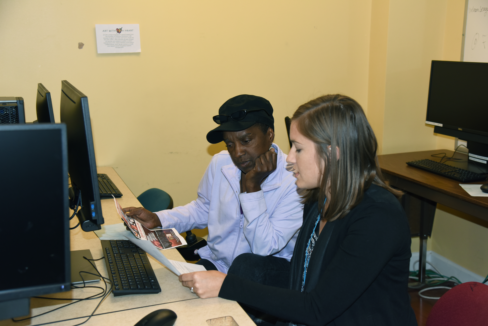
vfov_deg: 28.1
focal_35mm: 48
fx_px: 651
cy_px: 163
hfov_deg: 41.1
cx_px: 244
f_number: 5
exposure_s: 1/250
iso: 800
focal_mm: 48
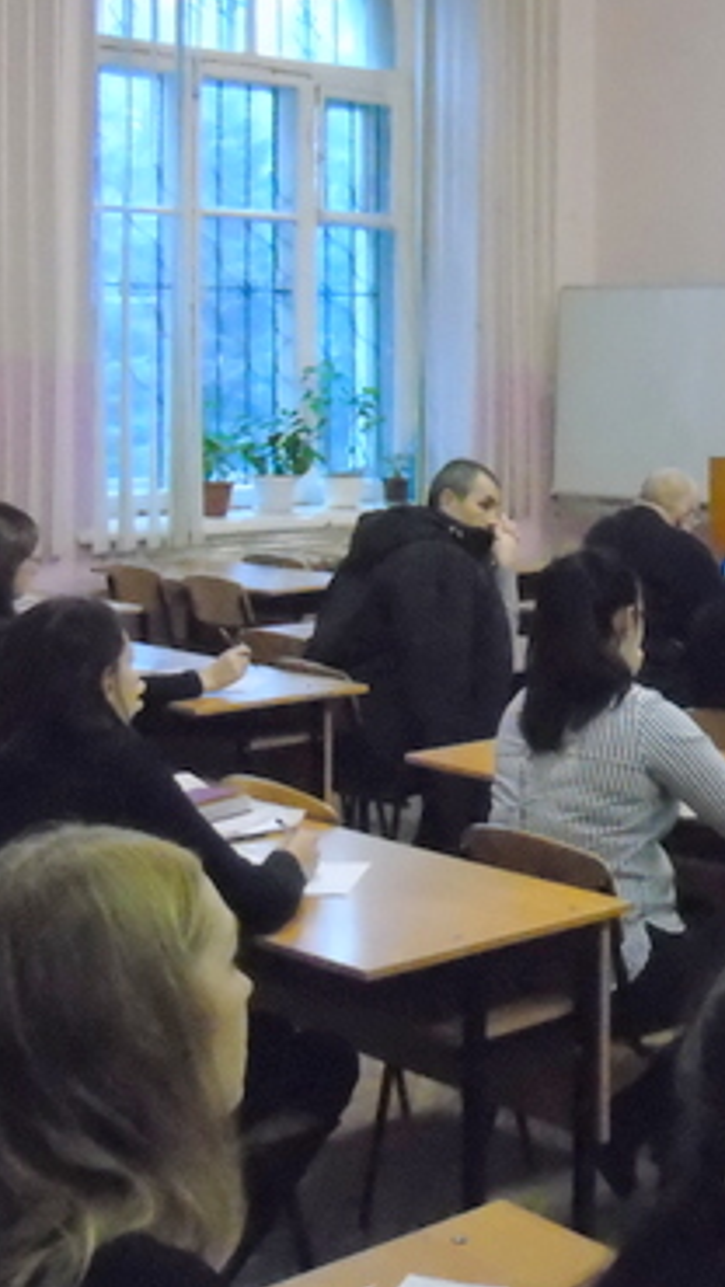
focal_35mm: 59
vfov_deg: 35.0
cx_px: 833
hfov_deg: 19.4
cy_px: 412
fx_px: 2013
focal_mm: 4.4
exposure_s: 1/60
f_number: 3.4
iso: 1600
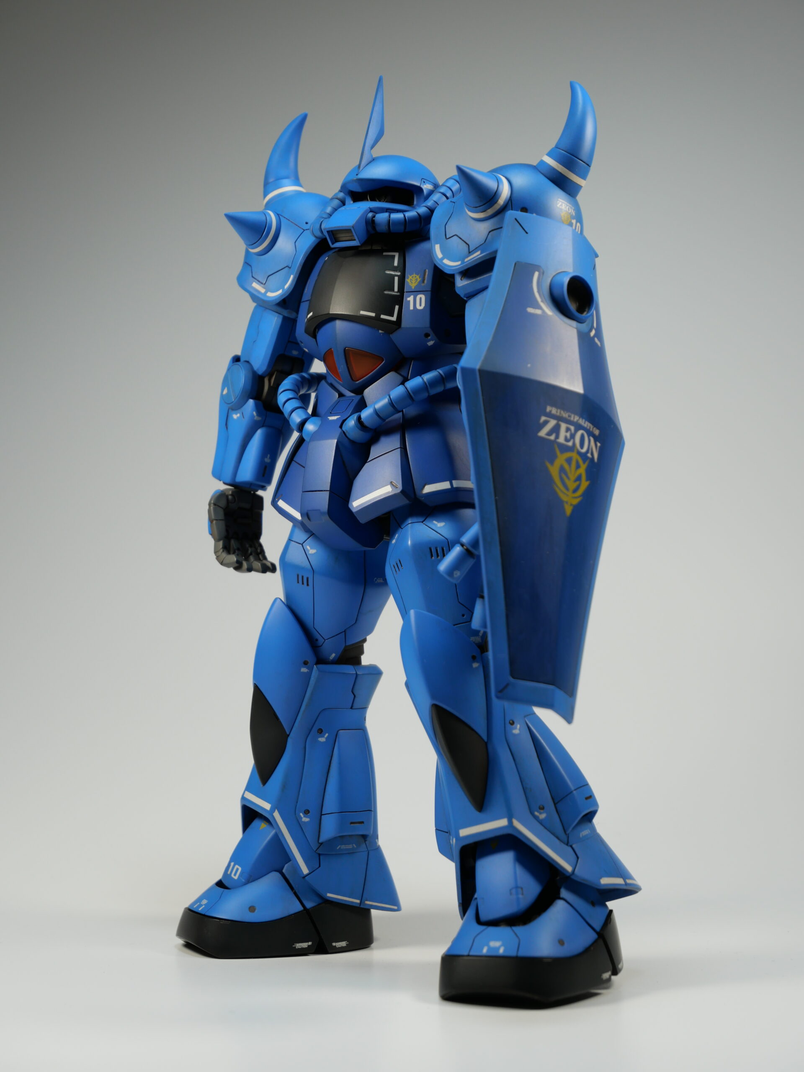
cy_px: 536
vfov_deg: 30.3
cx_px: 402
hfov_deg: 22.9
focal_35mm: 64
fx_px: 1982
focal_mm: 32
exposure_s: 1/100
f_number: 5.6
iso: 200
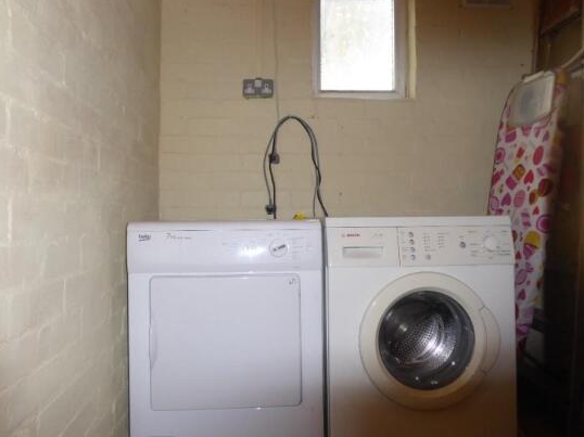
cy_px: 205
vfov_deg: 53.0
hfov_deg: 67.2
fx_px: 438
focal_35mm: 26
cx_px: 270
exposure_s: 1/60
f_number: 3.3
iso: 200
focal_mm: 4.3
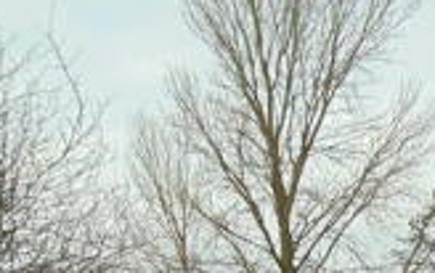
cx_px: 375
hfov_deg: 21.7
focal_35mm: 94
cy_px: 417
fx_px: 1116
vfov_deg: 13.1
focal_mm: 4.5
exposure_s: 1/250
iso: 80
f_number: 3
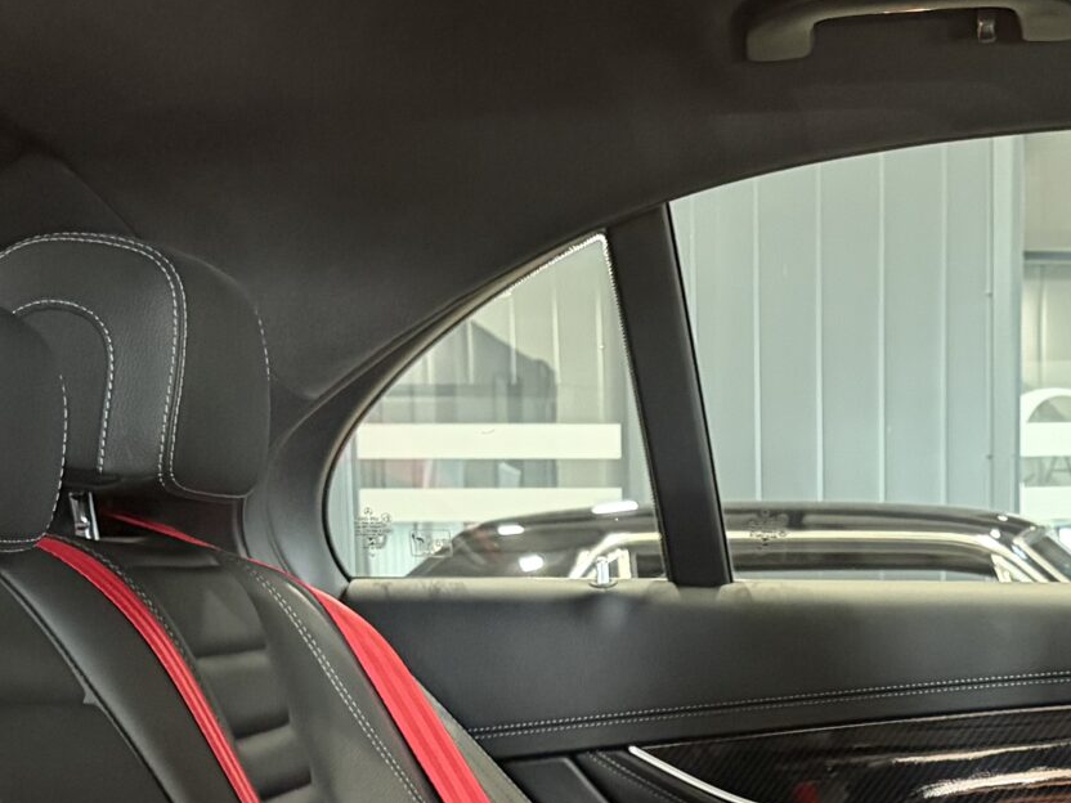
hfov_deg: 23.9
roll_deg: +0.5
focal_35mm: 80
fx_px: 2475
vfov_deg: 17.4
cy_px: 1026
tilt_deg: -8.0
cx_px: 906
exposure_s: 1/30
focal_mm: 5.96
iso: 640
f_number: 1.6
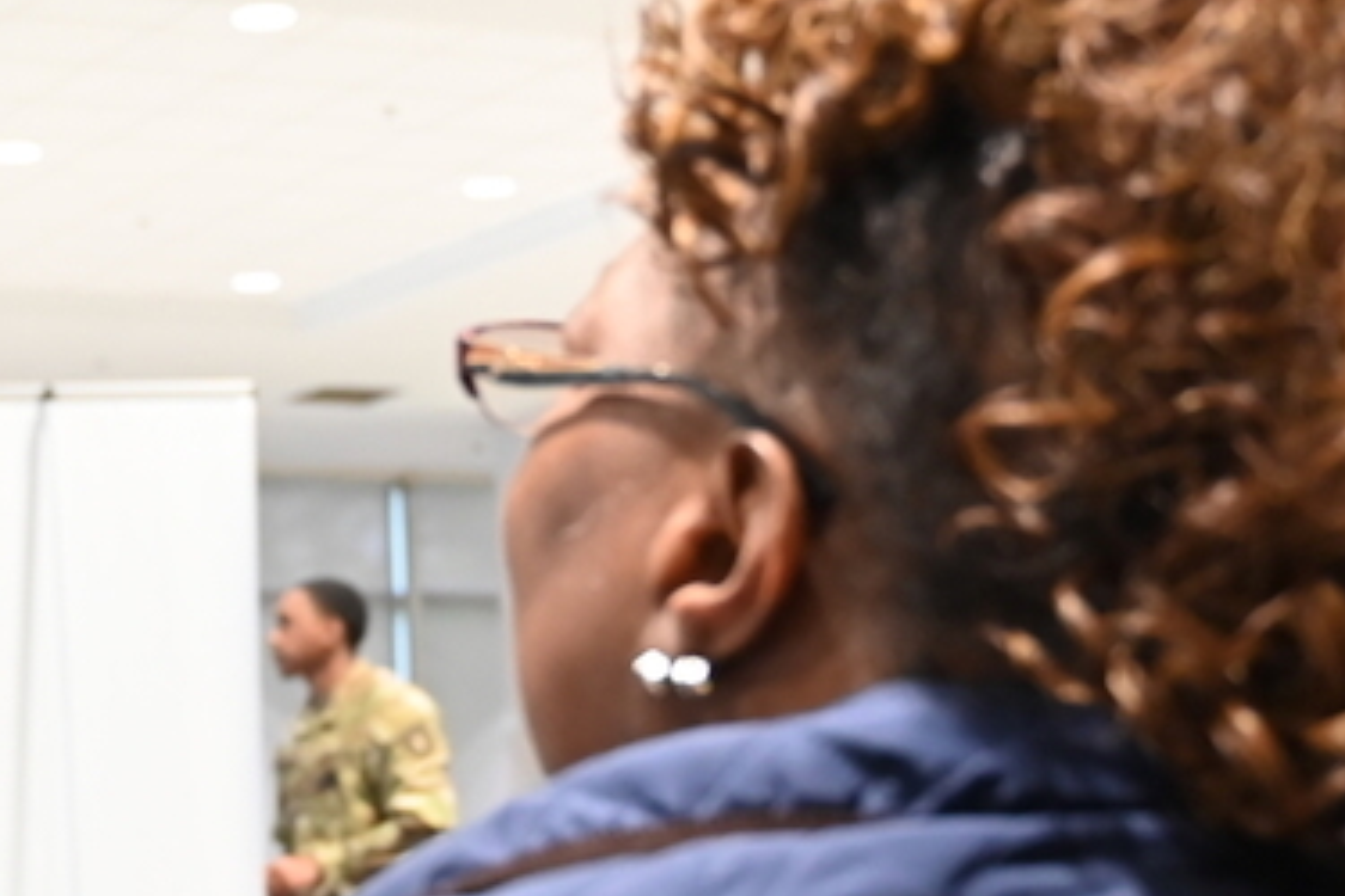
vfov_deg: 15.2
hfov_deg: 22.0
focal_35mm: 90
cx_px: 86
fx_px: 3362
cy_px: 523
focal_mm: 33
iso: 3200
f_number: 4
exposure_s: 1/80
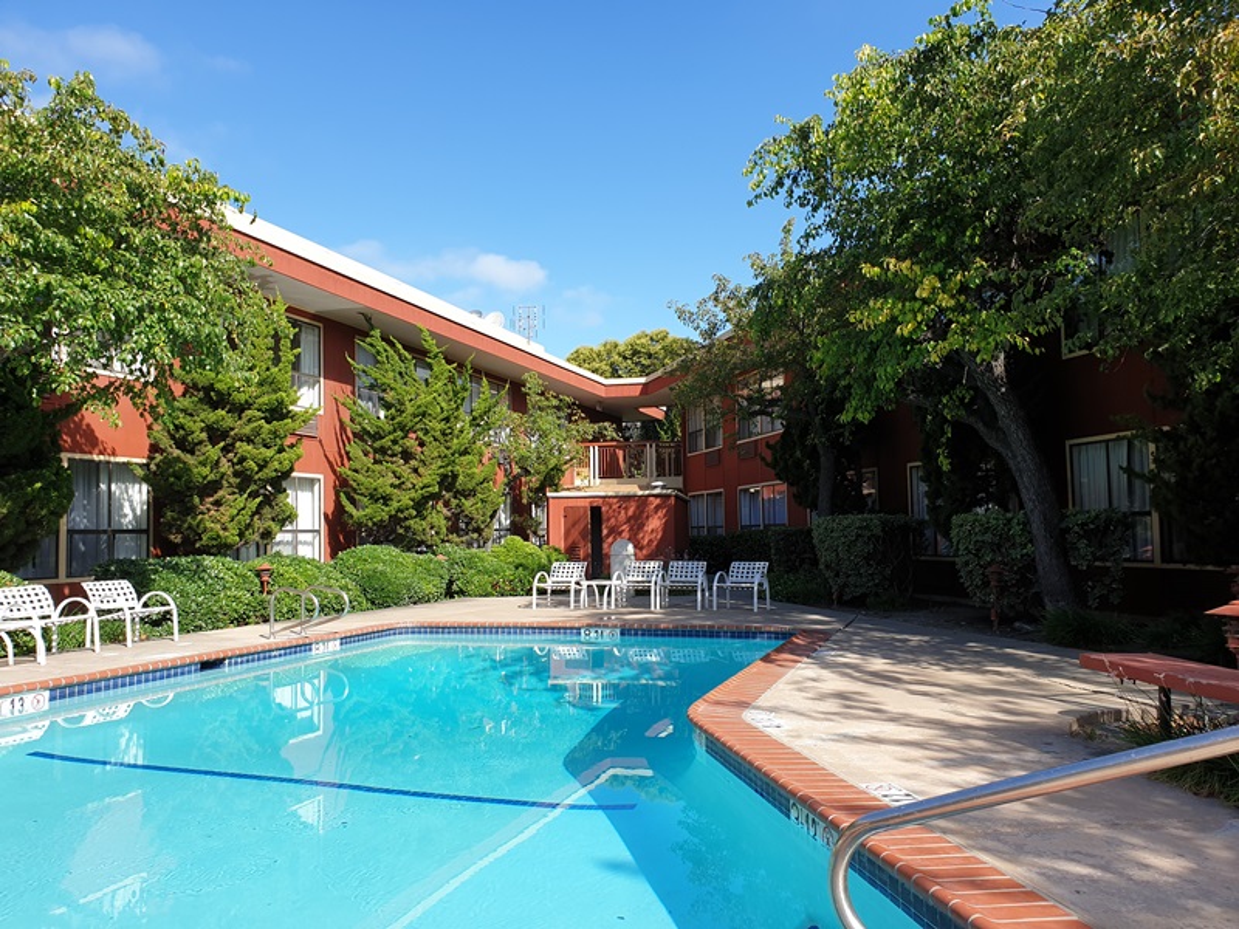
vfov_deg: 53.1
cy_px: 464
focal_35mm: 26
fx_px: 931
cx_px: 620
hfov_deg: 67.3
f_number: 2.4
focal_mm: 4.3
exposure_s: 1/962
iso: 50
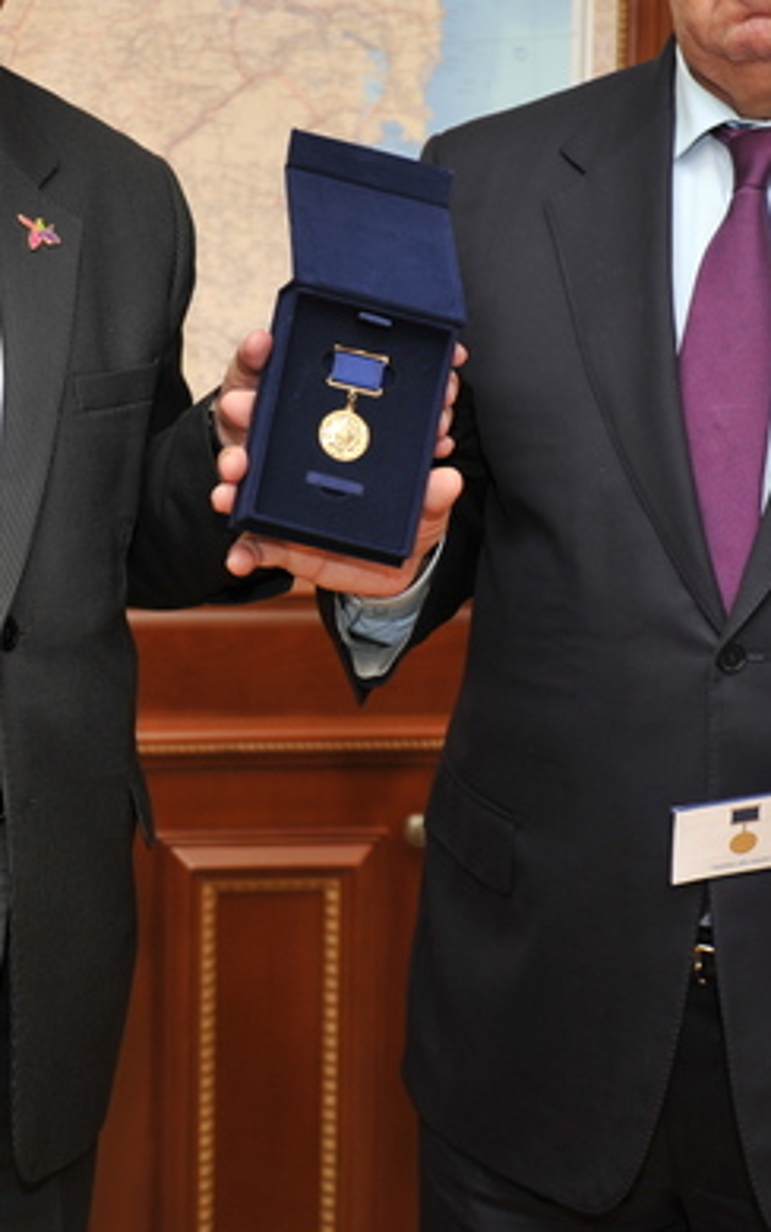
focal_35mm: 94
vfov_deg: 22.0
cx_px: 291
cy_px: 403
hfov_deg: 13.9
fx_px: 3158
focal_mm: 40
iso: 250
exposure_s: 1/60
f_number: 2.8
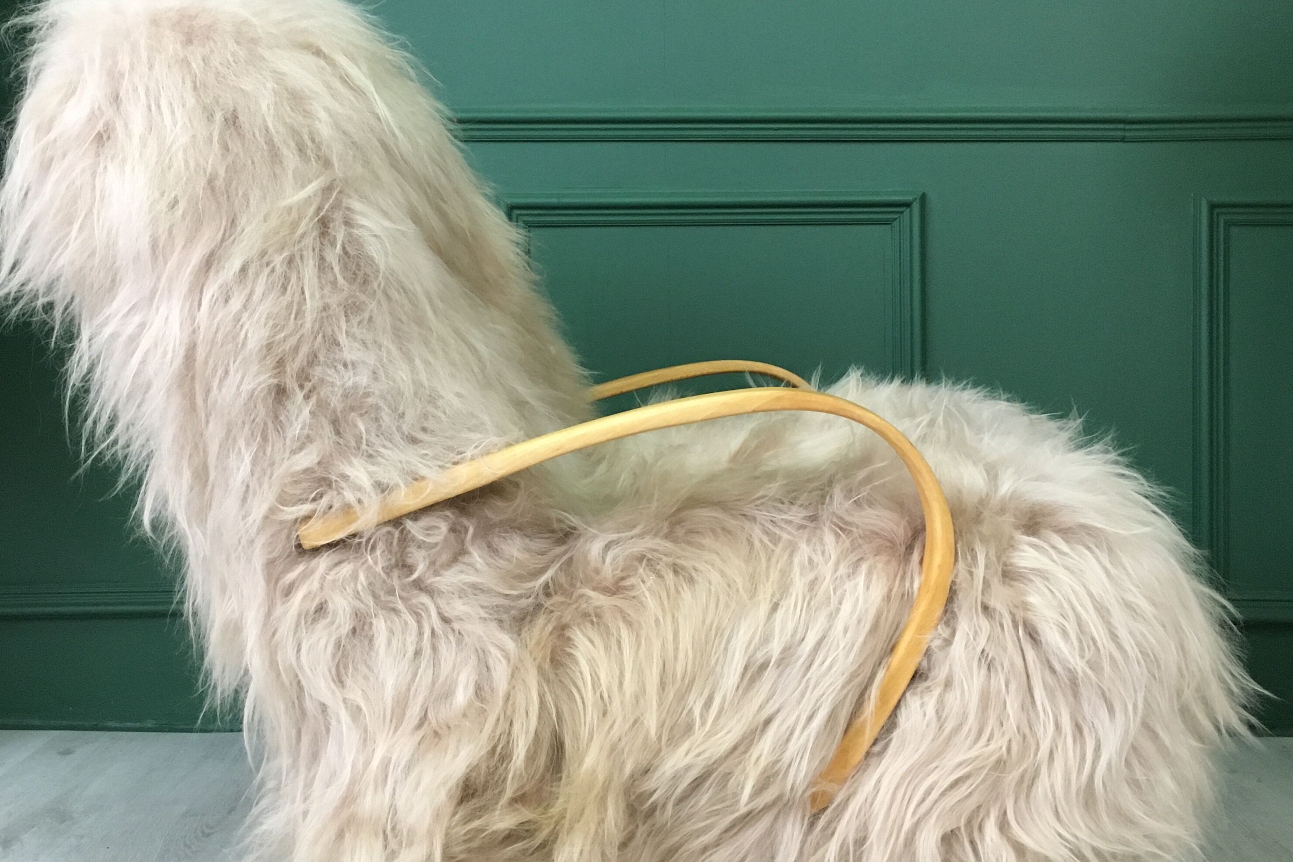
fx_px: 1472
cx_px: 635
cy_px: 322
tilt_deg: +0.0
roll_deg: +0.0
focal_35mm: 41
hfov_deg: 47.4
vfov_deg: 32.5
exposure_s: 1/20
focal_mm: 4.15
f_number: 2.2
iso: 200
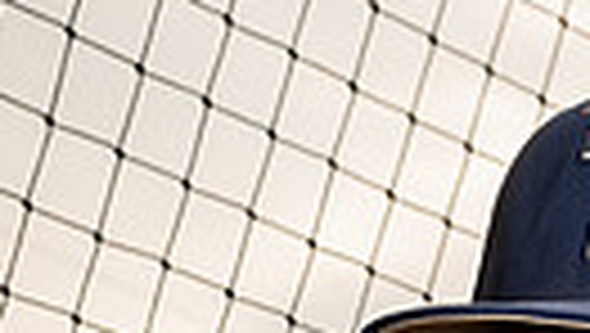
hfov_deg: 10.8
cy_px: 1008
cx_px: 522
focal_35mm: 198
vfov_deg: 5.7
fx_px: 3101
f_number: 11
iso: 400
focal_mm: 55
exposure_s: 1/250
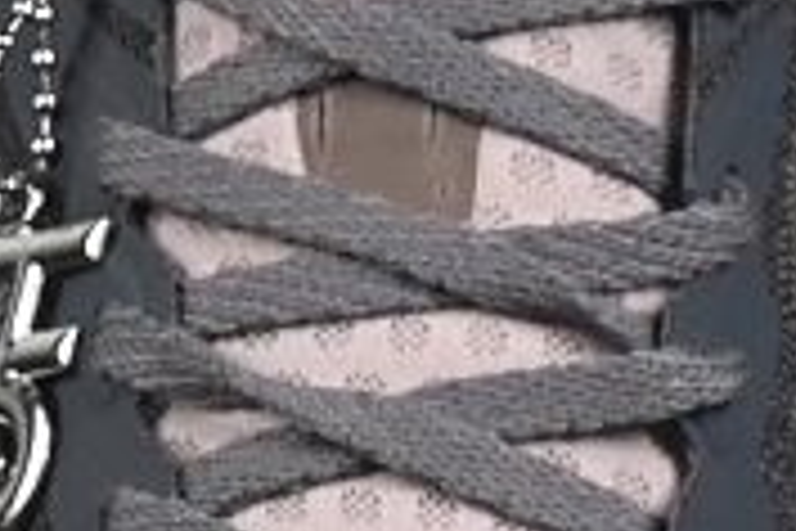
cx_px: 1052
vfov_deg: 3.0
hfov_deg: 4.5
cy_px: 729
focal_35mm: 457
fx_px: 10104
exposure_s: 1/80
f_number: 8
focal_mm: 50
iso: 160
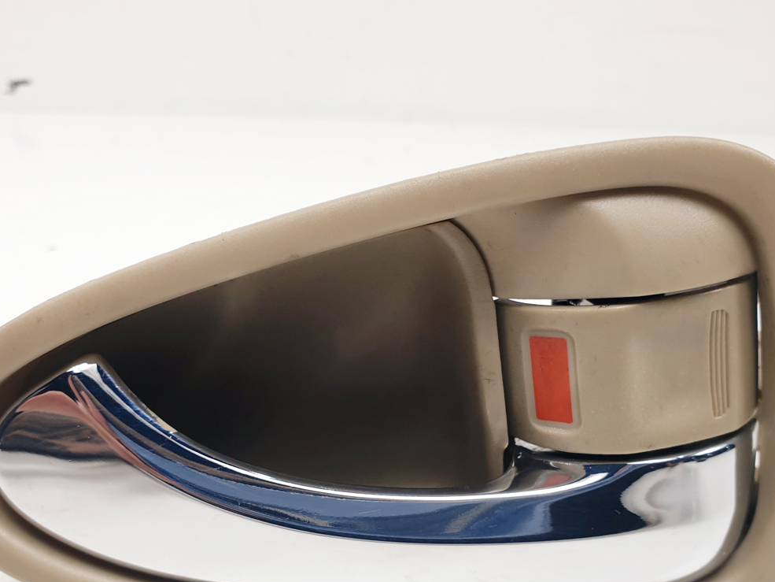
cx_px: 390
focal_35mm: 38
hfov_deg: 49.0
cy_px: 399
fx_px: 851
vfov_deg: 37.2
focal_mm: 4.3
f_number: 2.4
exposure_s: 1/194
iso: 50
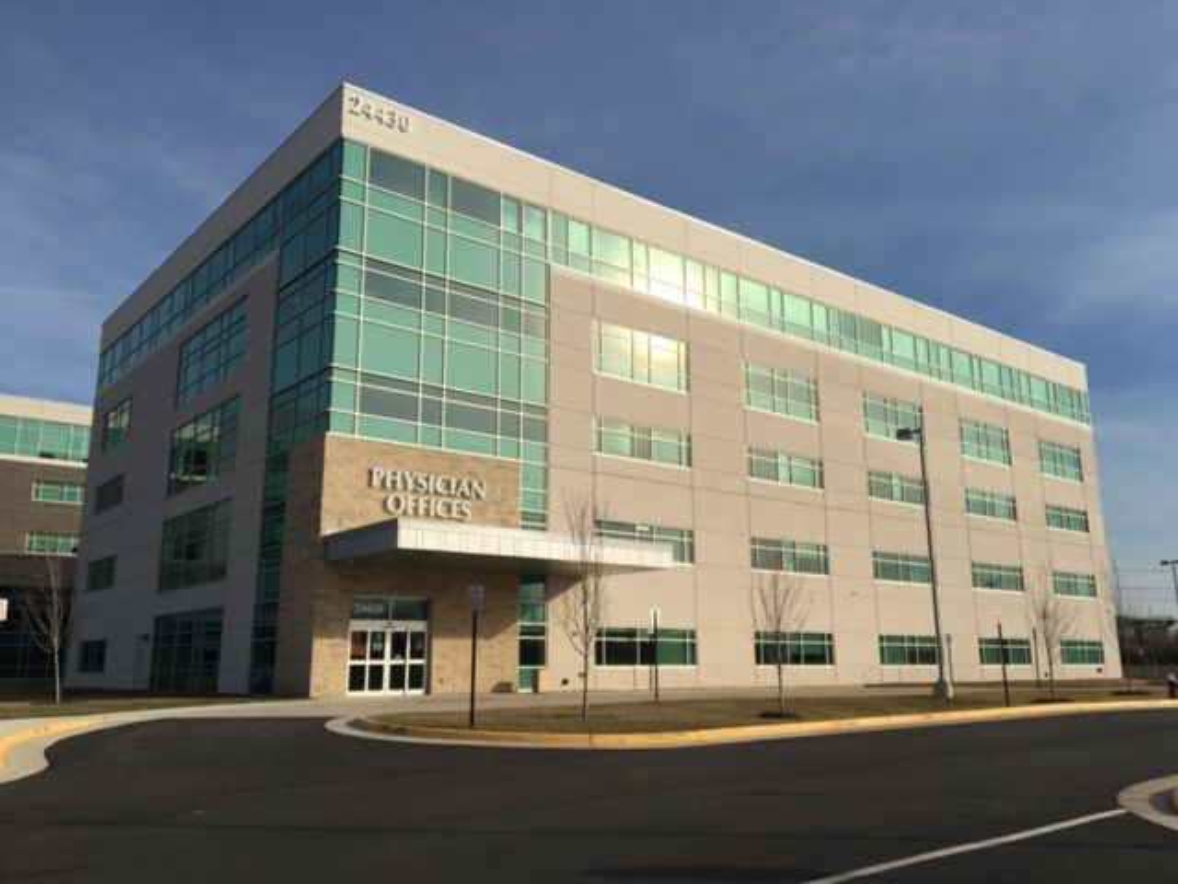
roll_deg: +0.9
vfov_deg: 48.2
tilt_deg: +11.0
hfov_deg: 61.7
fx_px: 987
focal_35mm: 29
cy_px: 442
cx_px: 589
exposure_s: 1/2849
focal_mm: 4.15
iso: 25
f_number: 2.2
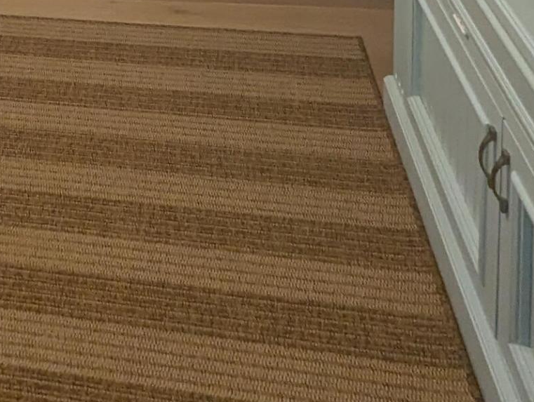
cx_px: 22
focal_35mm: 49
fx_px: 757
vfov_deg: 20.9
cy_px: -315
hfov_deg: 35.7
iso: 197
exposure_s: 1/64.6
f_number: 2.2
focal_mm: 1.95
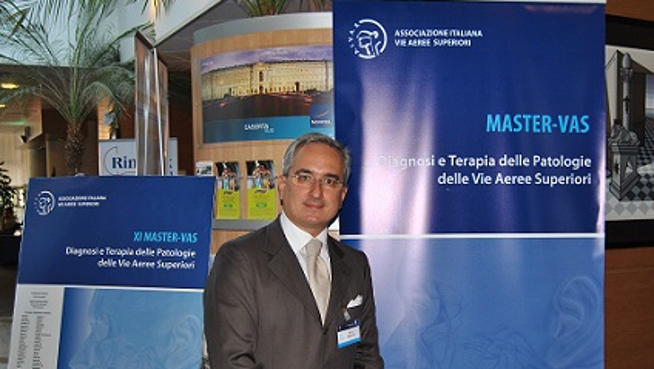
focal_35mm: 44
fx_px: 763
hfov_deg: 46.3
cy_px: 245
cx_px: 352
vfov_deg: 27.0
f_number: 3.8
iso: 200
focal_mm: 24
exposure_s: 1/60
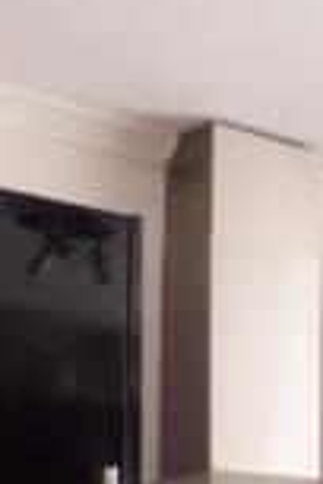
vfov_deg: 19.8
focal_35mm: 95
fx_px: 1278
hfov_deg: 12.3
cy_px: 622
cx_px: 695
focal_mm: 4.3
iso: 200
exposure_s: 1/60
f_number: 3.3
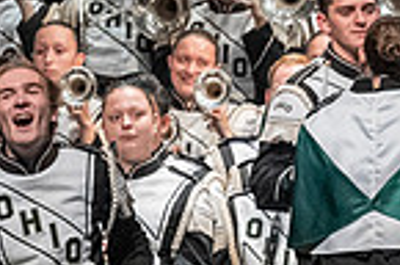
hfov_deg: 2.4
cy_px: 224
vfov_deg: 1.6
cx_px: -270
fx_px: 9335
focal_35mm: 842
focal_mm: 140
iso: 4000
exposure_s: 1/500
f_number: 4
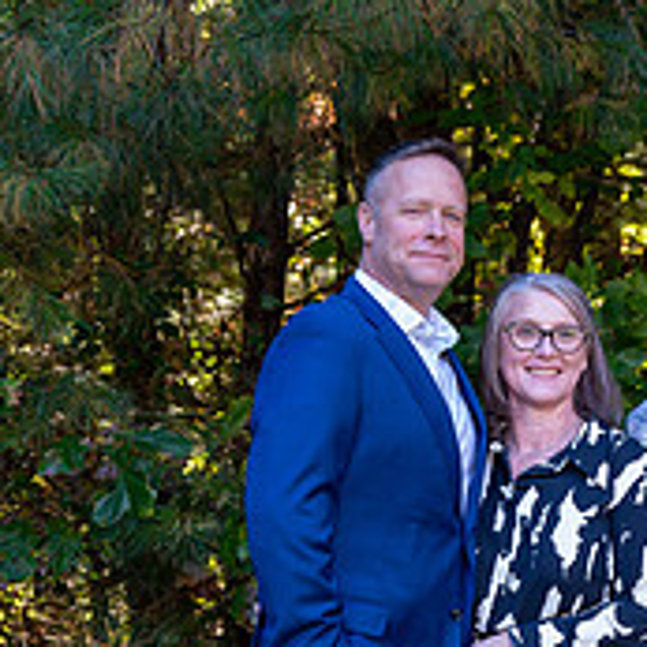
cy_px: 767
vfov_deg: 12.6
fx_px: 2855
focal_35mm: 135
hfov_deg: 12.9
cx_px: 552
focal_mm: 61
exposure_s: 1/60
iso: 640
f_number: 6
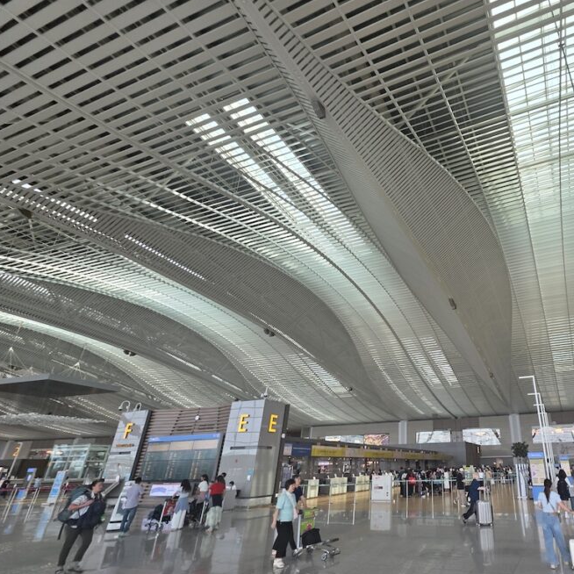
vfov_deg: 80.6
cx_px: 427
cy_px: 309
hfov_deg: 75.2
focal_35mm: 18
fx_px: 338
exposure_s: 1/90.1
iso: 40
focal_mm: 2.2
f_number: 1.9
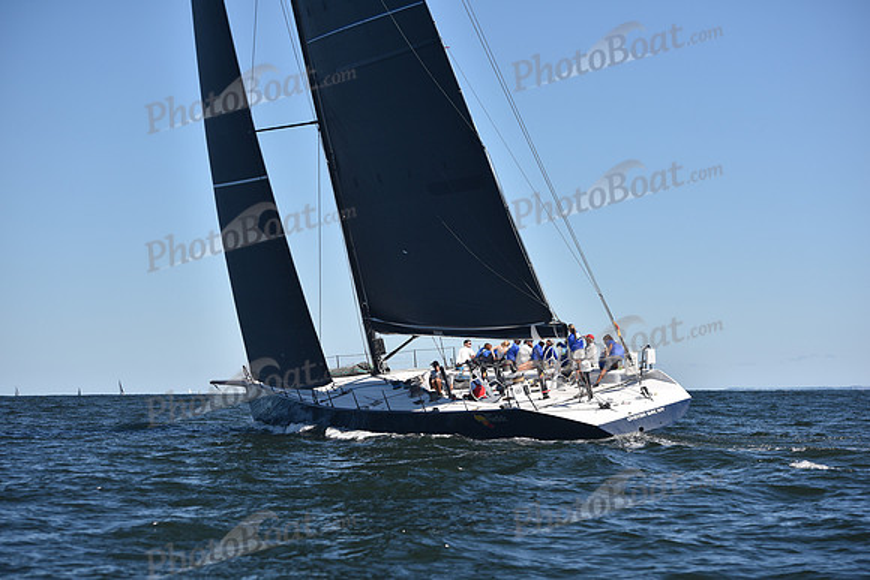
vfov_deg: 13.7
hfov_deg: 20.4
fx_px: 2417
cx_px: 435
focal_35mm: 100
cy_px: 290
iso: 200
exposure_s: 1/1000
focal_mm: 100
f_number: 4.5
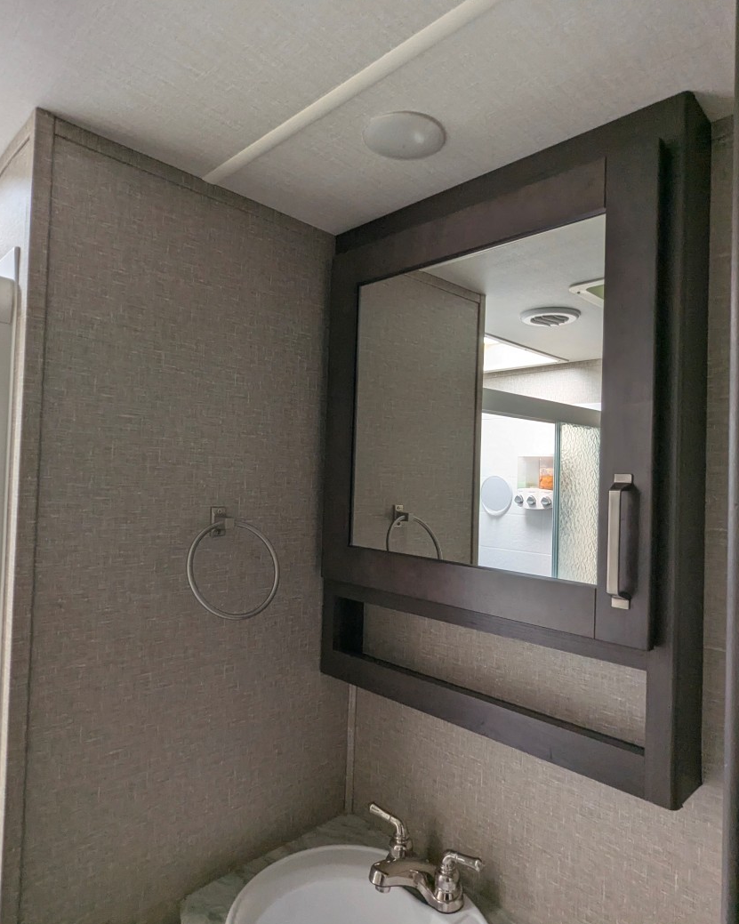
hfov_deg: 65.4
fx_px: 574
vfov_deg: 77.6
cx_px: 398
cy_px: 464
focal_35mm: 21
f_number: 2.2
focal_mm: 2.35
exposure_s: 1/184
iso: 104
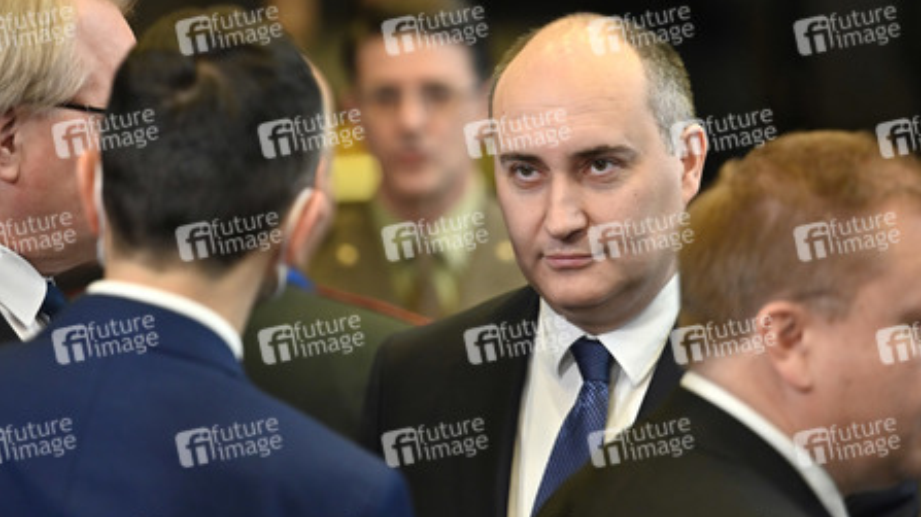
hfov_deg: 10.2
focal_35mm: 211
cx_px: 462
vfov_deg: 5.7
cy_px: 288
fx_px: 5151
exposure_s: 1/400
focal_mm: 200
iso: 1600
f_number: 2.8
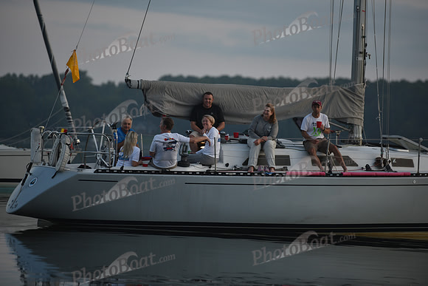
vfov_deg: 6.9
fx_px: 2378
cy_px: 143
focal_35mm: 200
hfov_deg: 10.3
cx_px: 214
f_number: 2.8
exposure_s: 1/500
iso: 320
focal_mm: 200
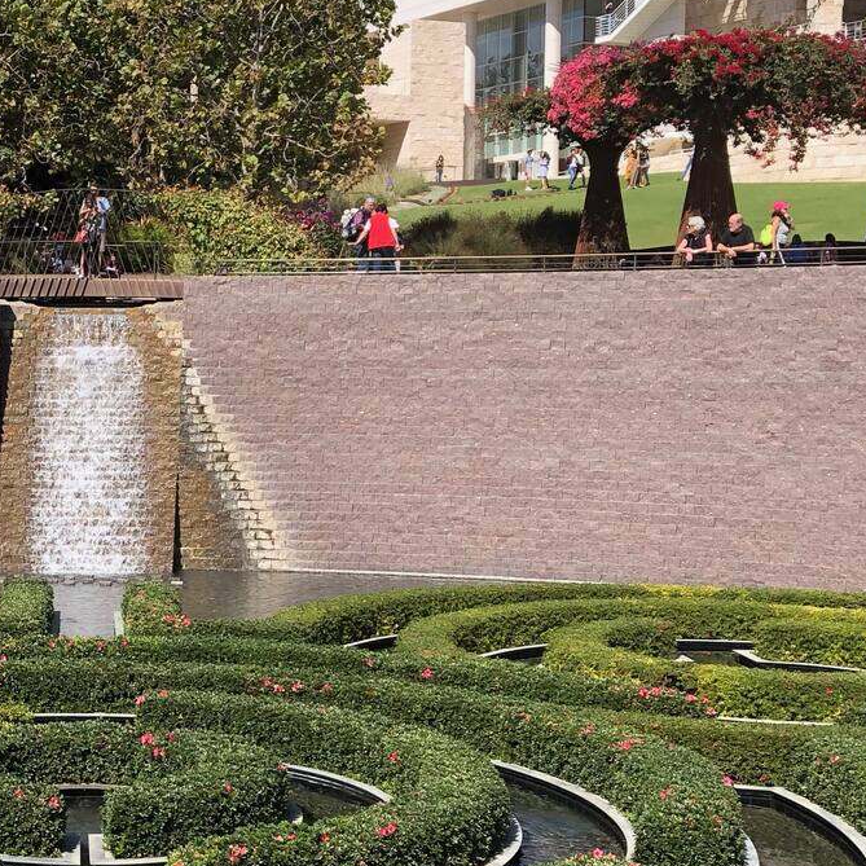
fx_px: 2010
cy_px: 480
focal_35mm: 71
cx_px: 91
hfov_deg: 23.7
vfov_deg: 24.3
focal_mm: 4
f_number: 1.8
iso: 20
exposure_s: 1/1350
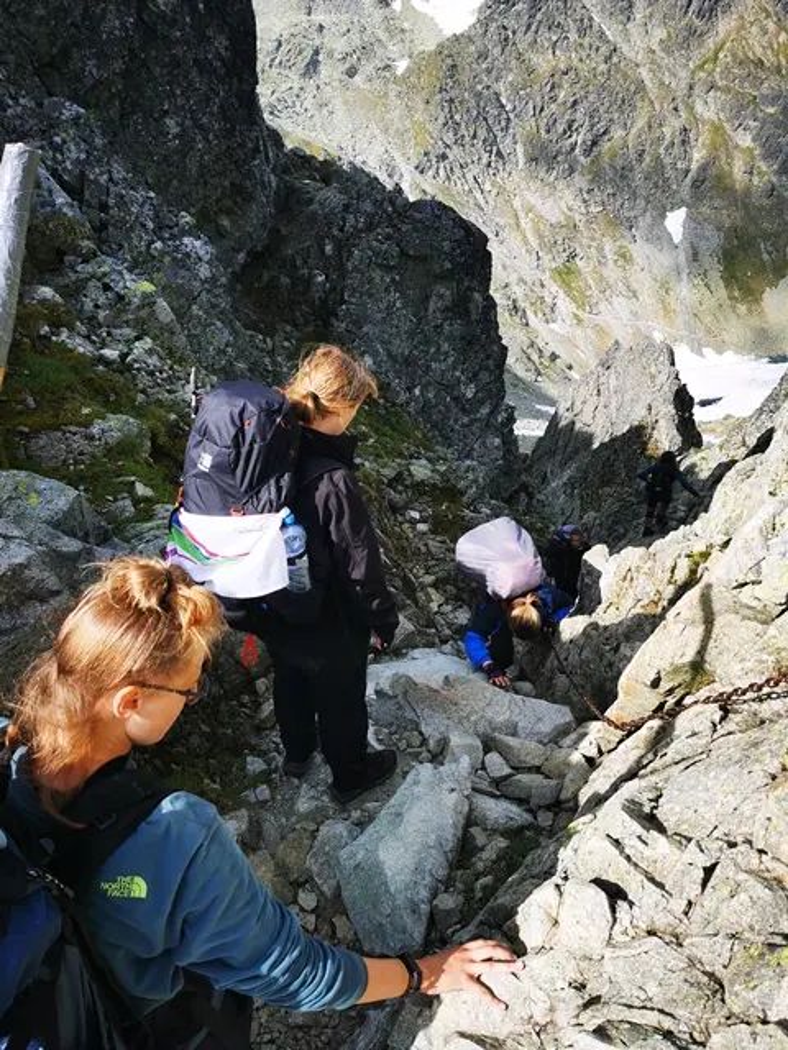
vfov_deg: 65.3
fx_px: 820
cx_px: 394
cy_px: 525
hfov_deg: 51.4
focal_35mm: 27
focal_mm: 5.56
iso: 50
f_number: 1.6
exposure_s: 1/1511
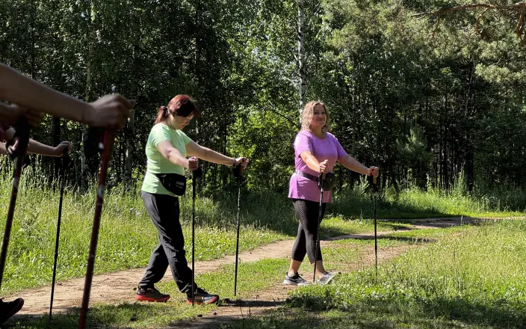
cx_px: 266
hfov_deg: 23.3
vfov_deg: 14.7
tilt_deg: +2.7
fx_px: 1276
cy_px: 150
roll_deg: -0.4
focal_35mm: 89
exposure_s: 1/116
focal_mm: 9
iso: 25
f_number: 2.8
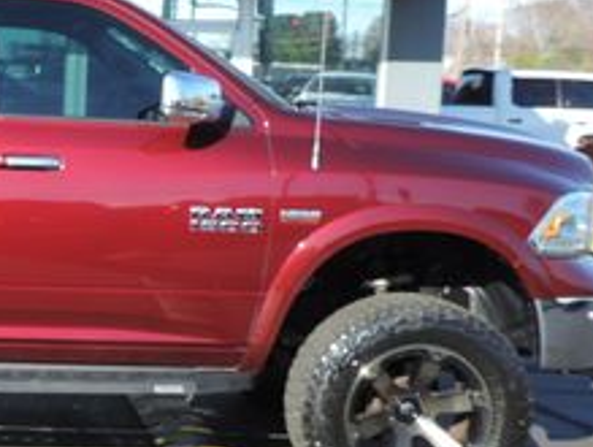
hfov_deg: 25.7
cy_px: 247
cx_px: -57
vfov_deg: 21.1
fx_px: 1201
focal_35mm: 70
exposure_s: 1/500
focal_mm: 4.3
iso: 80
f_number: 3
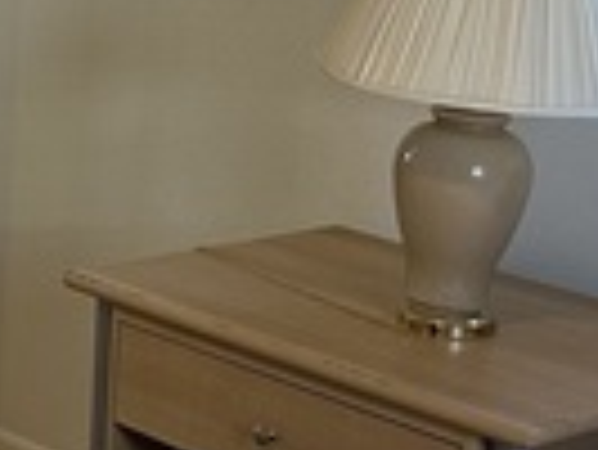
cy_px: 81
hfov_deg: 15.0
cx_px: -335
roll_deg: -0.6
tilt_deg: -9.2
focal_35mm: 120
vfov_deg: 12.3
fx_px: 2075
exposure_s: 1/120
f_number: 1.78
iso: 200
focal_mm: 6.86
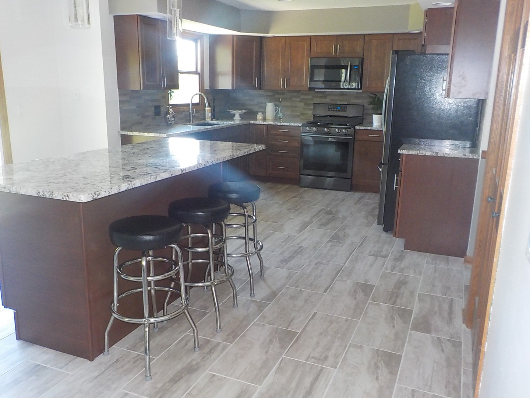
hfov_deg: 60.0
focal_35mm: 30
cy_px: 199
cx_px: 265
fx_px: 459
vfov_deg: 46.8
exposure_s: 1/30
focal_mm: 4.1
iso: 320
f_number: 3.3
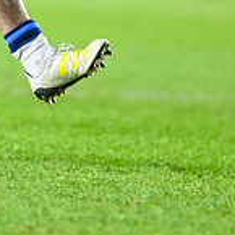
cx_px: -199
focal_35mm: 1420
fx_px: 10906
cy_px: -75
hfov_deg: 1.2
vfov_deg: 1.2
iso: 8000
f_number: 3.5
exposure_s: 1/1000
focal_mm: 400
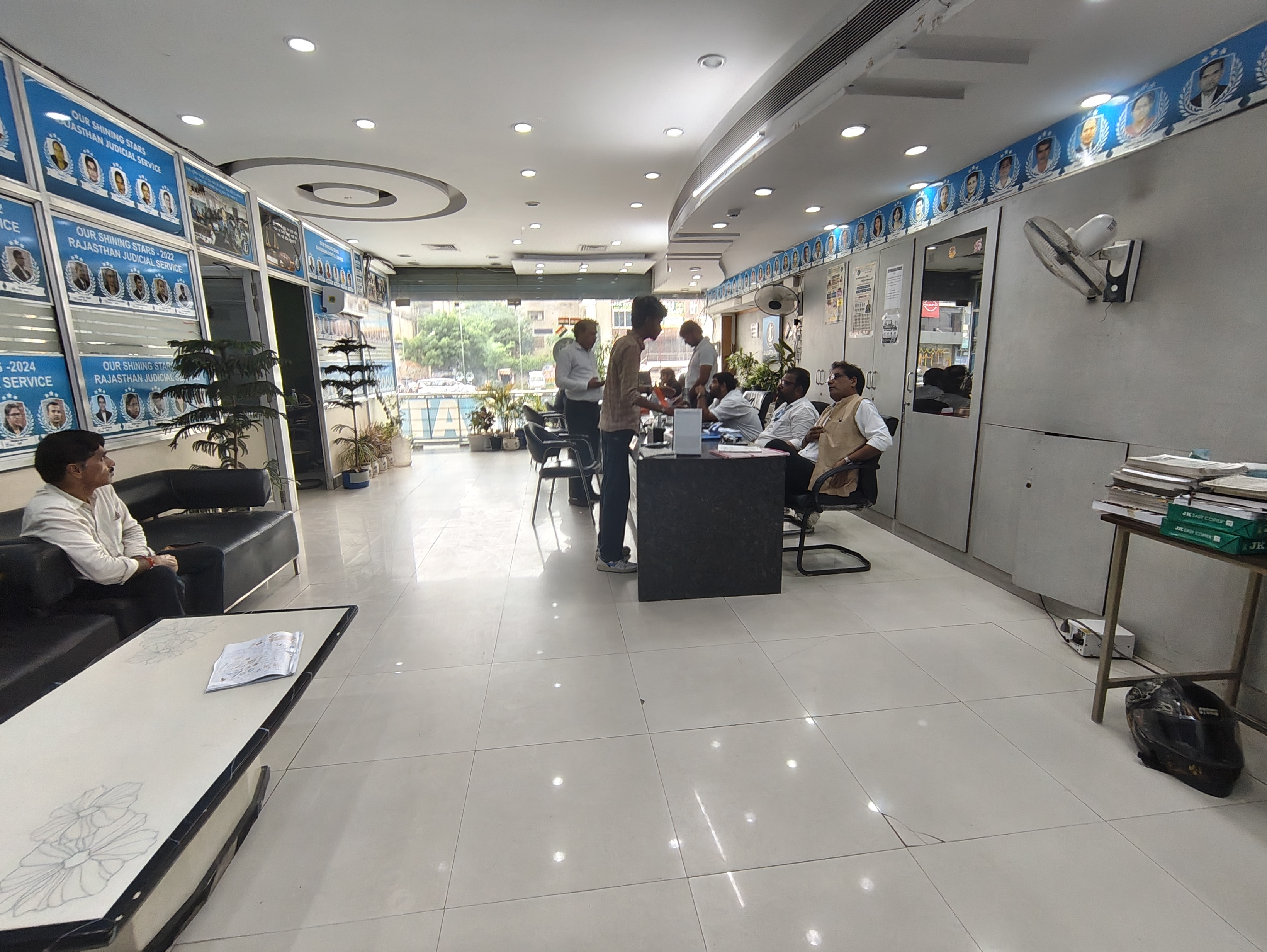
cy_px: 476
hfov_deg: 98.1
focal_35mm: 15
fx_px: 549
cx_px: 634
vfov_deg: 81.8
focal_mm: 1.64
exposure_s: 1/100
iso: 113
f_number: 2.2
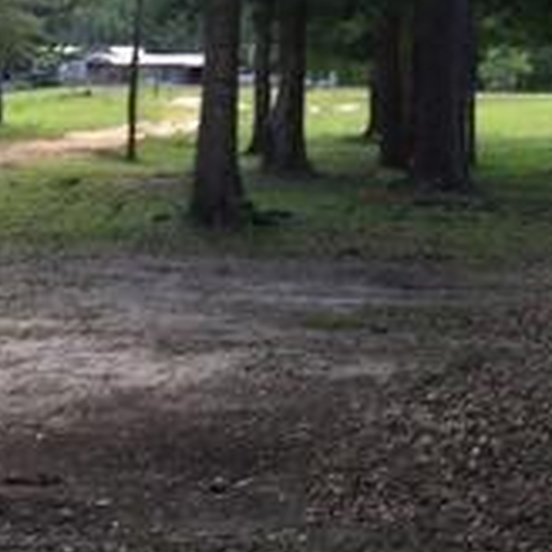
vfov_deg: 17.3
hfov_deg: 17.4
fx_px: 1804
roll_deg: -0.1
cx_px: 306
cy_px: 178
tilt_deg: -3.6
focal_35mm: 100
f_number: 2.2
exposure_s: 1/220
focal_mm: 4.15
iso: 32
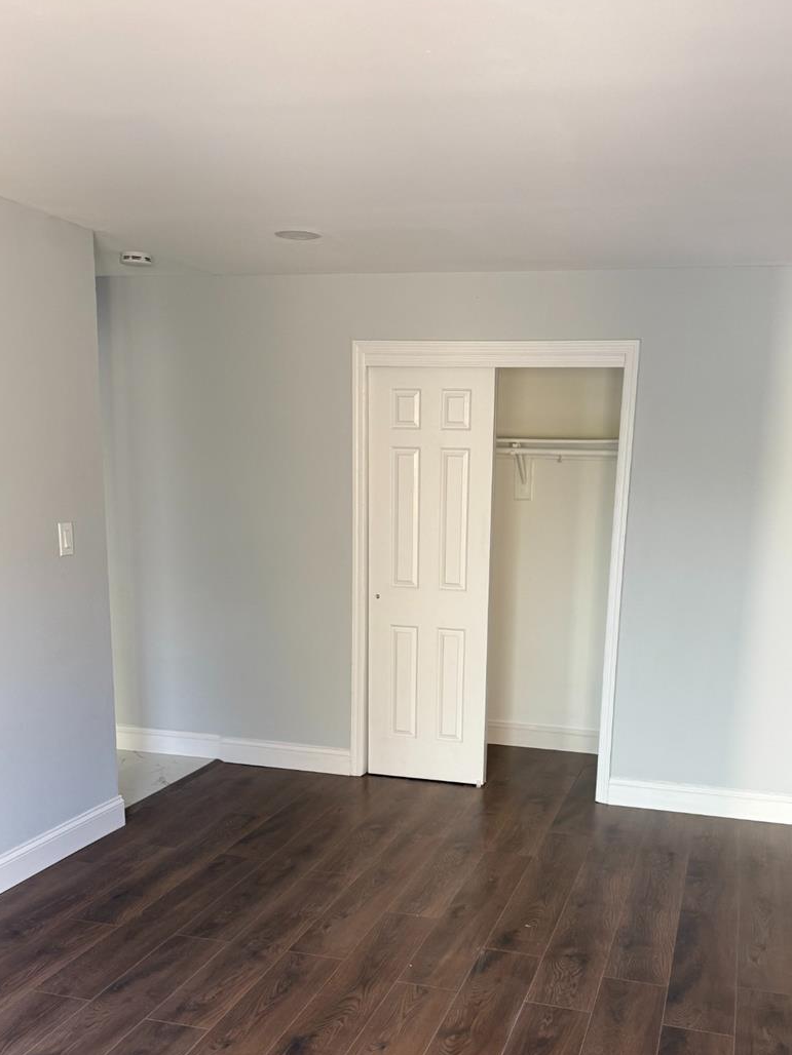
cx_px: 458
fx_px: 1068
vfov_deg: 51.6
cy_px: 712
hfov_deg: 40.6
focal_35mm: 35
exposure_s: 1/85
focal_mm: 6.76
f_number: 1.78
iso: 200
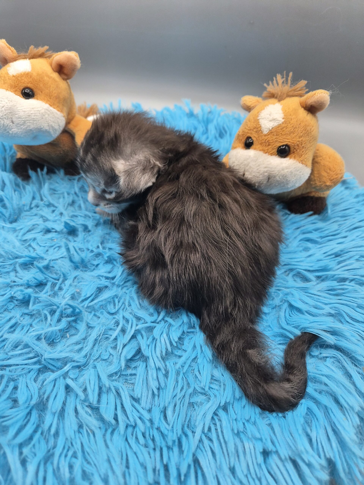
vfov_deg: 73.9
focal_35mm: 23
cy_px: 242
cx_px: 182
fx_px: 322
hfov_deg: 58.9
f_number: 1.8
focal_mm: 5.4
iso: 25
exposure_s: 1/159
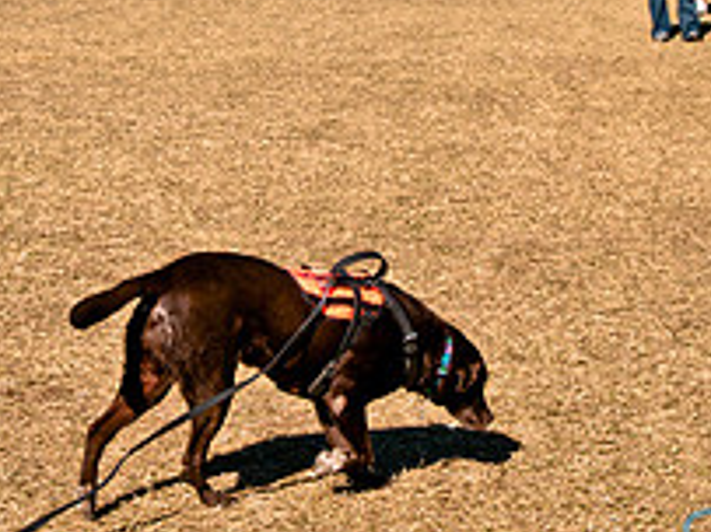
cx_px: 224
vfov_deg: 11.6
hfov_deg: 15.4
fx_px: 2615
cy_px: 58
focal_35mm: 127
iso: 200
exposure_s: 1/2000
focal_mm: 31
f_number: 5
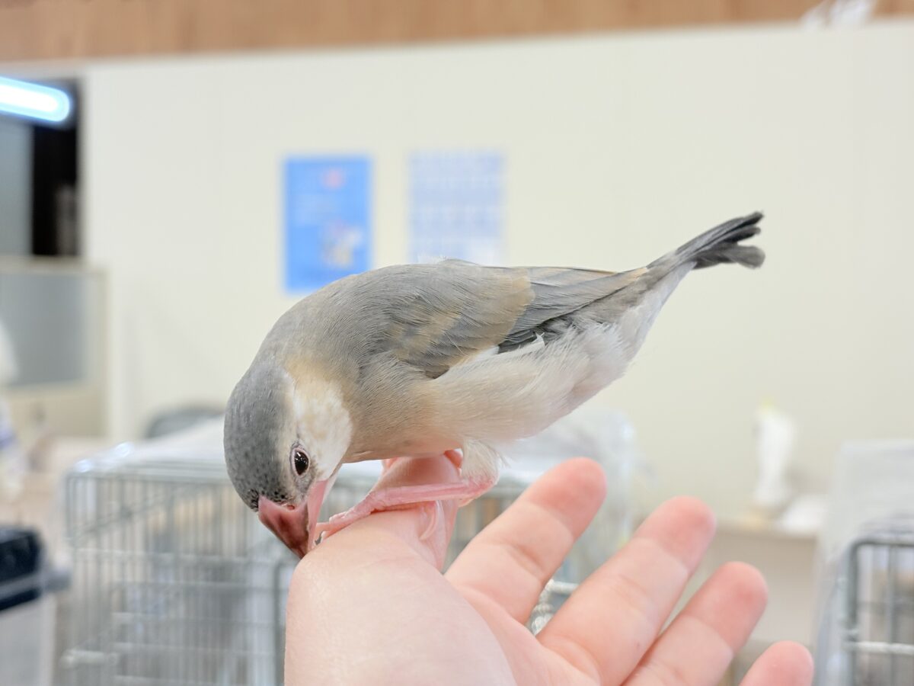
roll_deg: +0.2
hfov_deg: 36.8
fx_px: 1373
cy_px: 343
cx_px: 457
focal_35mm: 52
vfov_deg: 28.0
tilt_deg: -1.3
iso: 32
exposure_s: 1/50
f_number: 1.6
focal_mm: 5.96
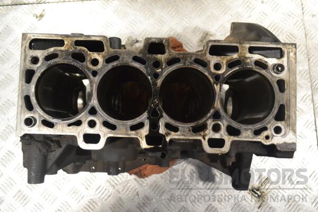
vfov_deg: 40.0
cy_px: 106
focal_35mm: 33
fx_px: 291
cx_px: 159
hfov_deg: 57.2
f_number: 8
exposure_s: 1/250
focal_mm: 22
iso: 3200
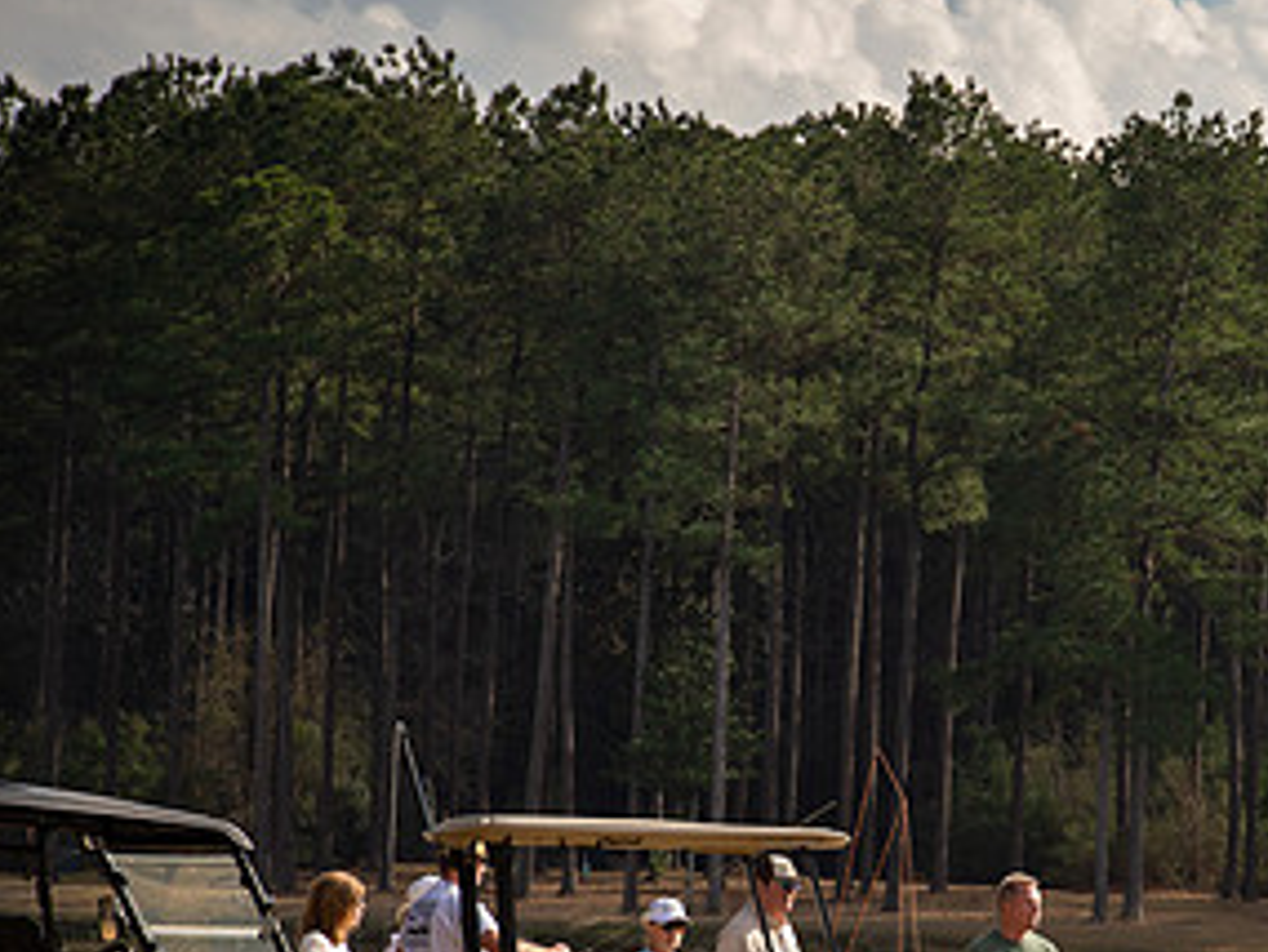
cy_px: 801
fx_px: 13962
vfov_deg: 3.9
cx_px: 1103
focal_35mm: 381
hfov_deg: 5.2
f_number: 7.1
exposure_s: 1/400
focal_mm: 195
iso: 160
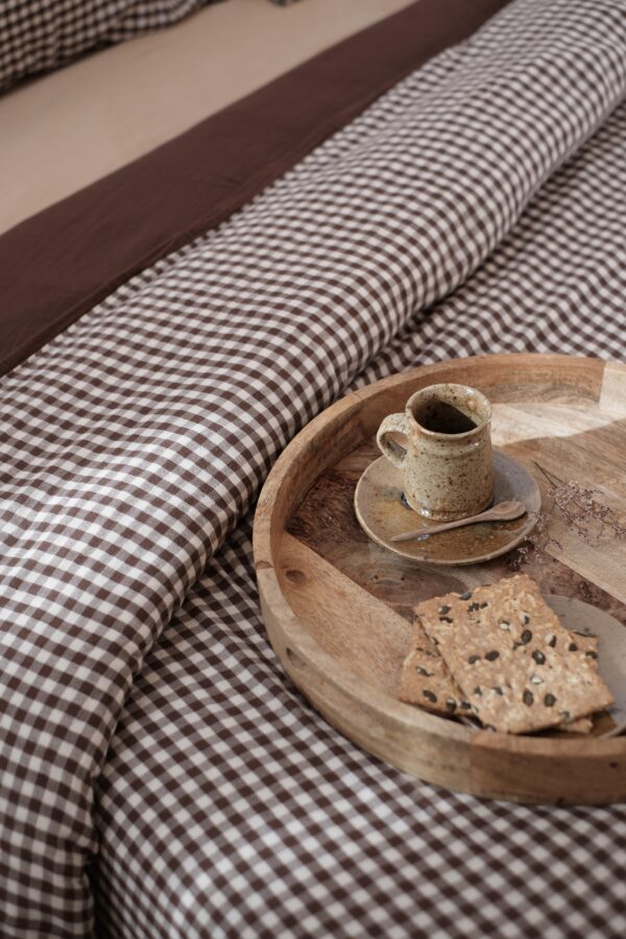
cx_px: 313
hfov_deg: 25.5
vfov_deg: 37.5
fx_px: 1382
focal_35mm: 53
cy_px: 470
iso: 1600
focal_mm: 35
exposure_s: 1/52
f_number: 4
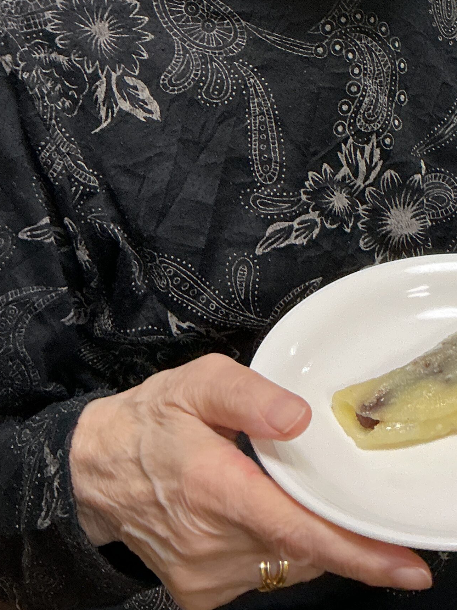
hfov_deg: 21.1
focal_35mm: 68
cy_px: -14
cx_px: 412
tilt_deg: -22.0
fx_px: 1197
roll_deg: -1.1
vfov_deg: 26.8
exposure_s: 1/50
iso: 125
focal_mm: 3
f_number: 1.8
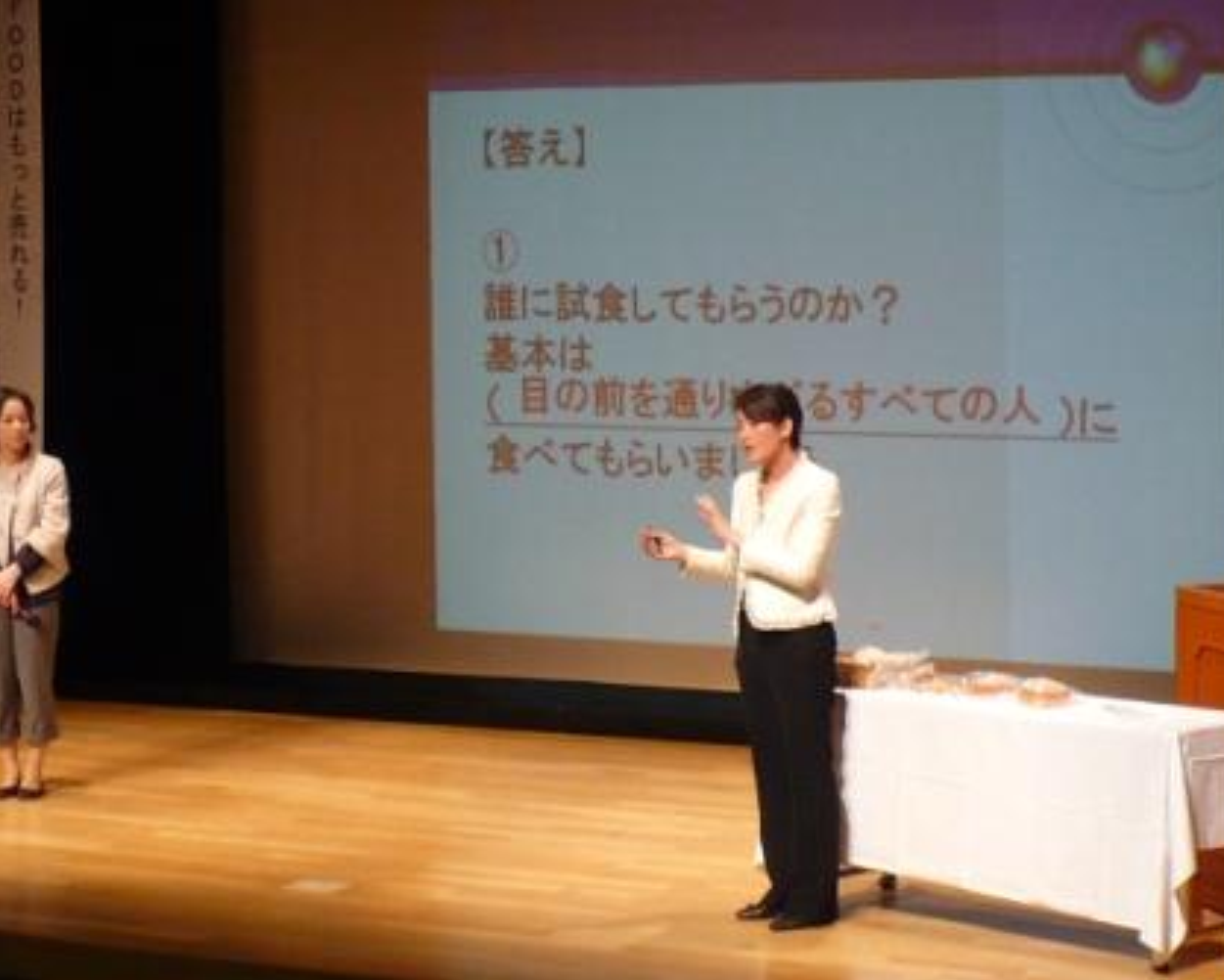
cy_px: 490
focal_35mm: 65
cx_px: 605
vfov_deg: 23.5
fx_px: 2356
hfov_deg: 29.1
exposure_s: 1/30
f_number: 2.9
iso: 160
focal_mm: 7
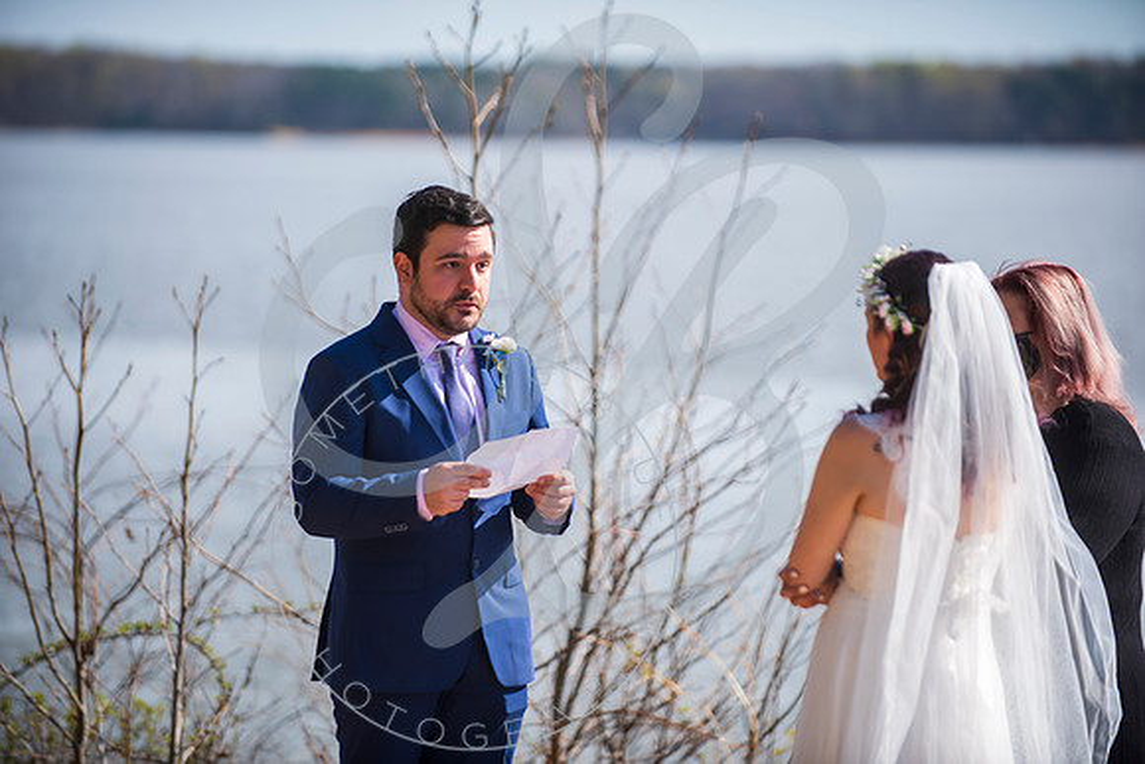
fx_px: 5567
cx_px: 572
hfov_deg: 11.7
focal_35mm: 175
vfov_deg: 7.9
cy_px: 382
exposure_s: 1/1000
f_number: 2.8
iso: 100
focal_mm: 175
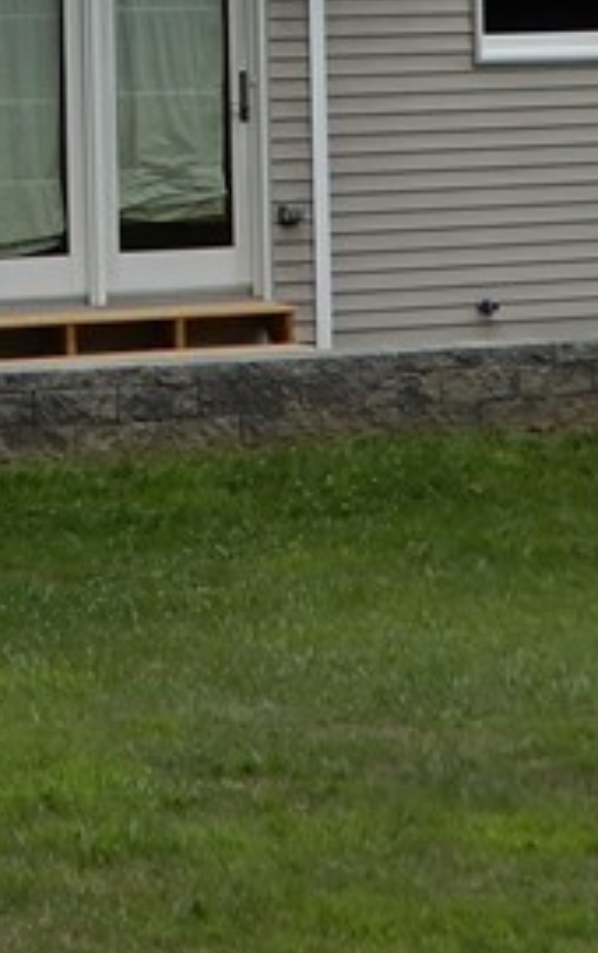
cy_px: -229
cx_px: -215
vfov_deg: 12.1
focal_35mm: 168
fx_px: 4369
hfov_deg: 7.7
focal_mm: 7.5
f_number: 4
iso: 80
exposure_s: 1/250
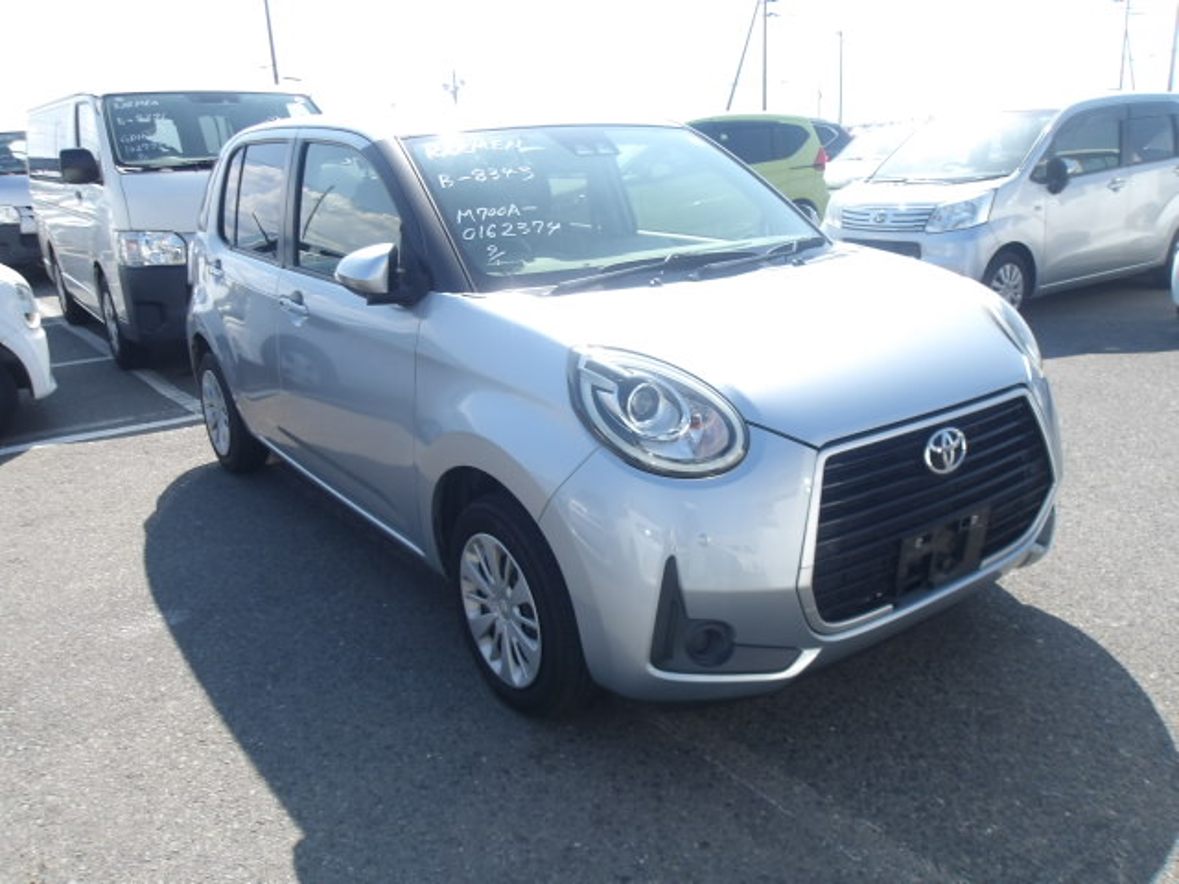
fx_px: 920
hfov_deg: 65.3
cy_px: 442
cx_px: 590
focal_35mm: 27
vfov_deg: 51.4
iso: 100
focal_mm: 4.9
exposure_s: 1/60
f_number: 10.4
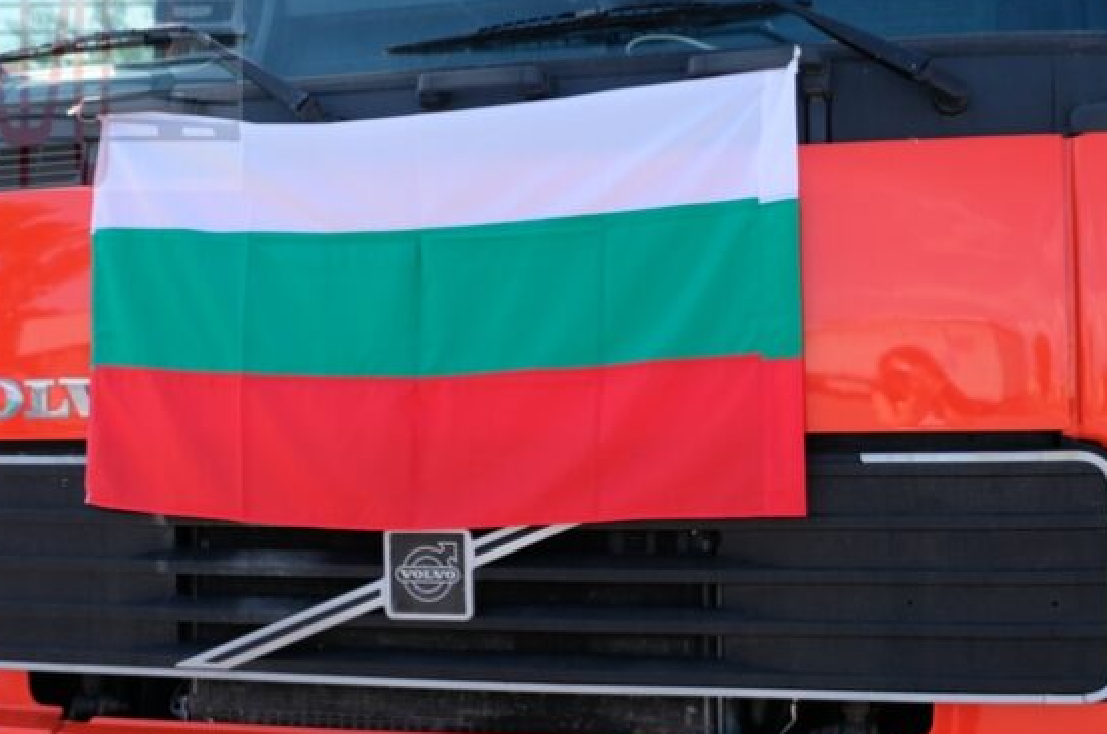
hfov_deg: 37.6
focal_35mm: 53
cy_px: 345
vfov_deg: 25.4
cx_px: 541
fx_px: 1627
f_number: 8
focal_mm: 28.2
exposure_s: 1/220
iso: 400
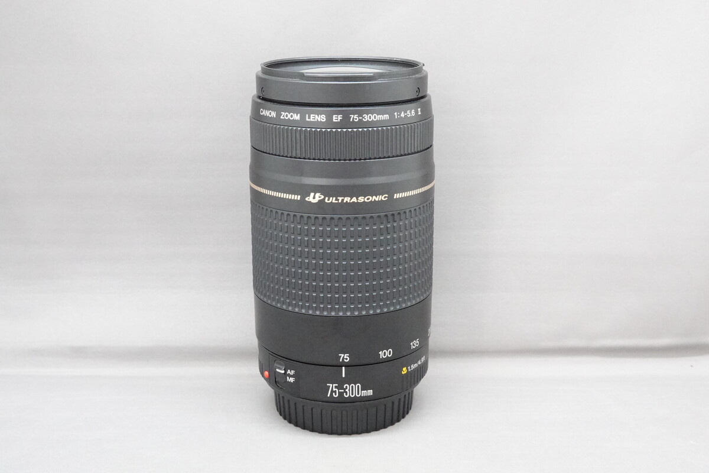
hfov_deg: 41.1
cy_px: 236
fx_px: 945
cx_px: 354
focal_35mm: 48
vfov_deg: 28.1
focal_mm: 17.88
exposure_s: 1/50
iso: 4000
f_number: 5.6
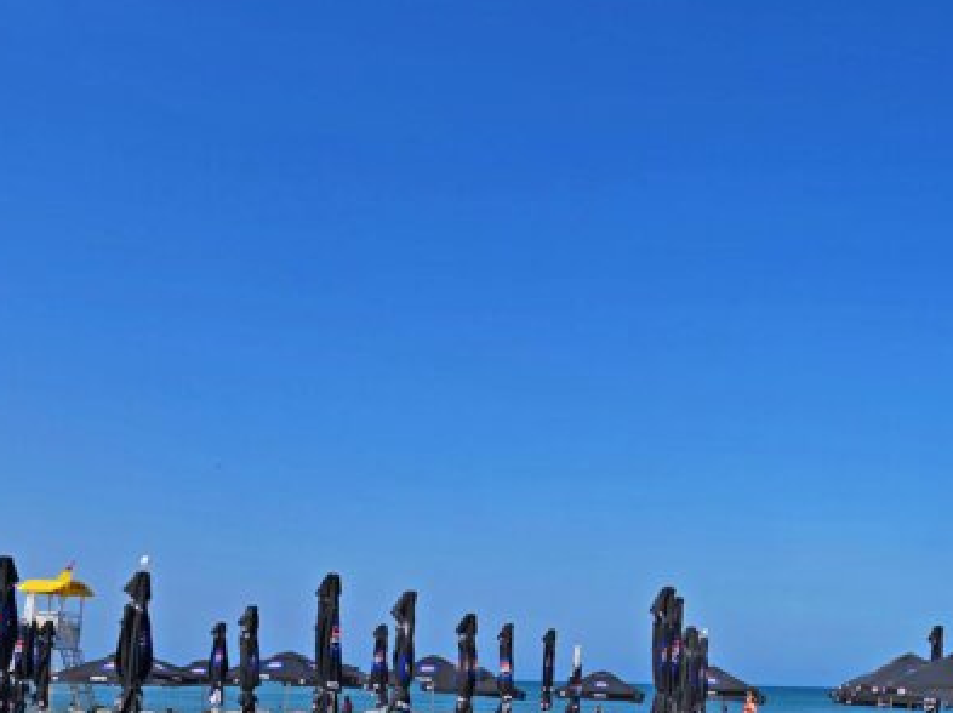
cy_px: 609
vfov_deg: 31.0
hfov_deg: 39.6
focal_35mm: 45
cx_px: 822
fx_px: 1238
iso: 12
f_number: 1.7
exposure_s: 1/1636
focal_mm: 6.3
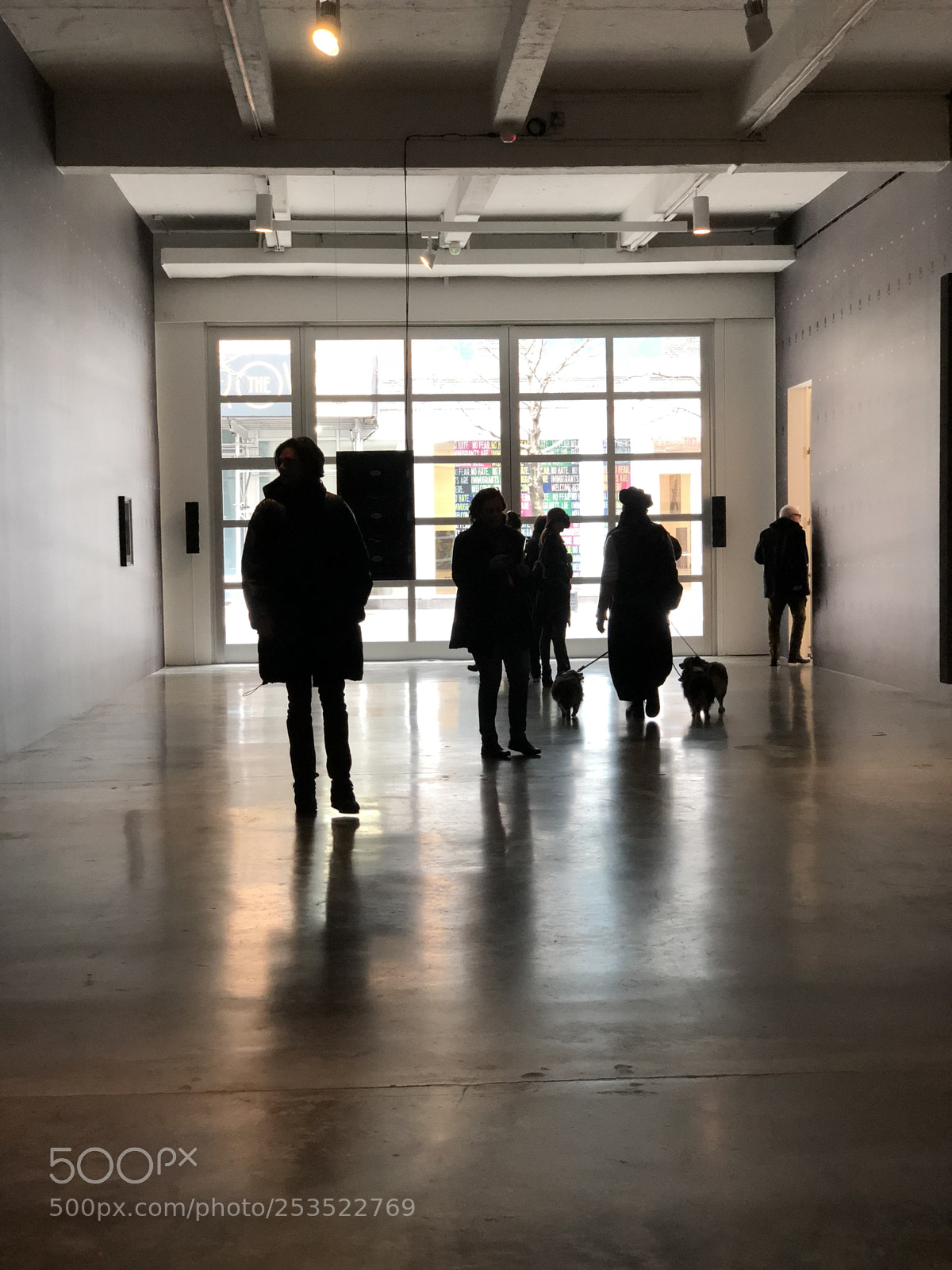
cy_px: 635
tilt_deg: -1.8
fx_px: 1907
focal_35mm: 52
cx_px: 476
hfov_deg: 28.0
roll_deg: +0.3
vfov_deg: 36.8
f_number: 2.4
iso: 100
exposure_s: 1/60
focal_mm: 6
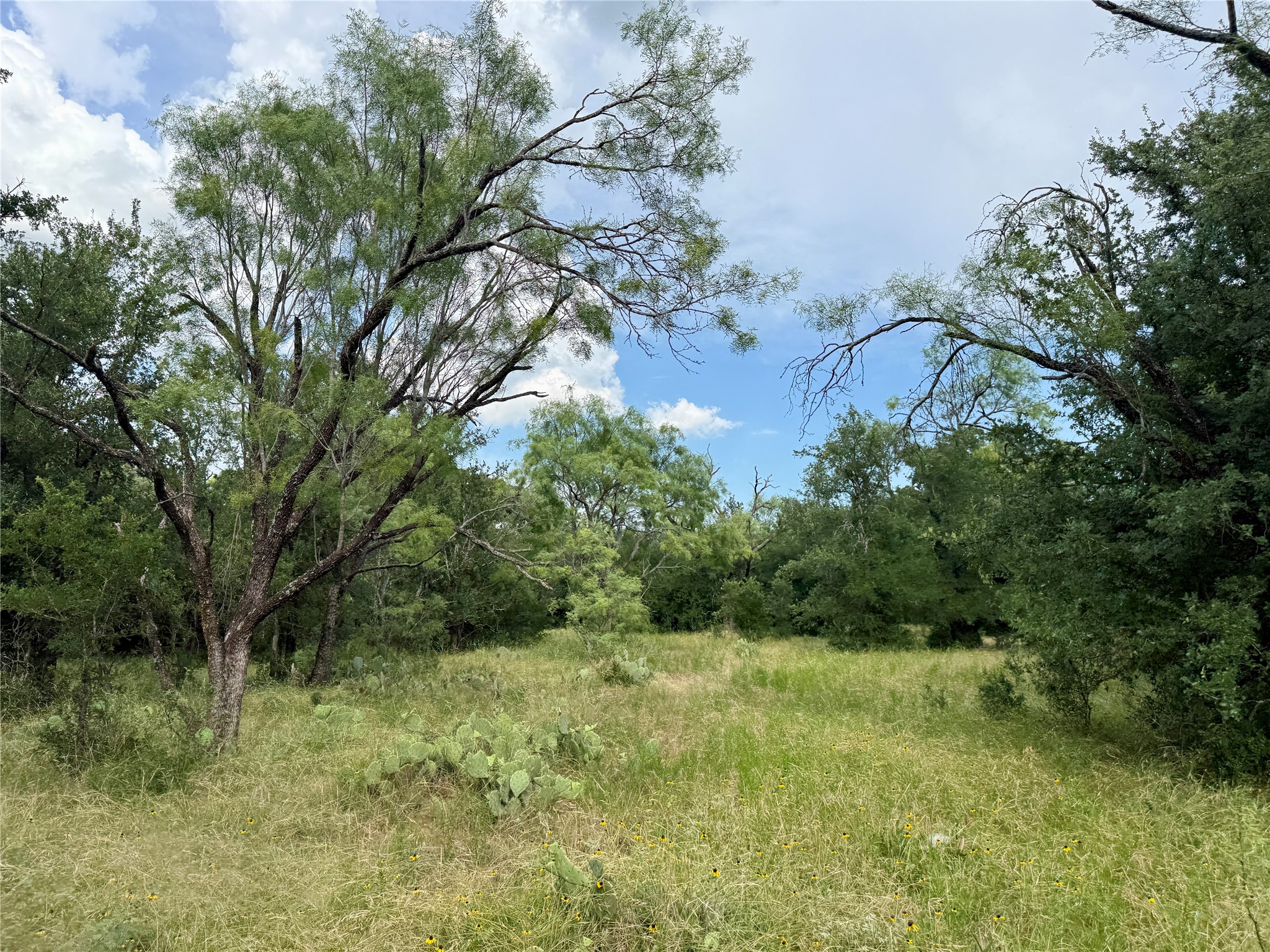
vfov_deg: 56.8
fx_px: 881
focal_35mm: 24
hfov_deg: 71.6
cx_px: 635
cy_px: 476
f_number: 1.78
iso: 80
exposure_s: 1/2907
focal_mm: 6.76
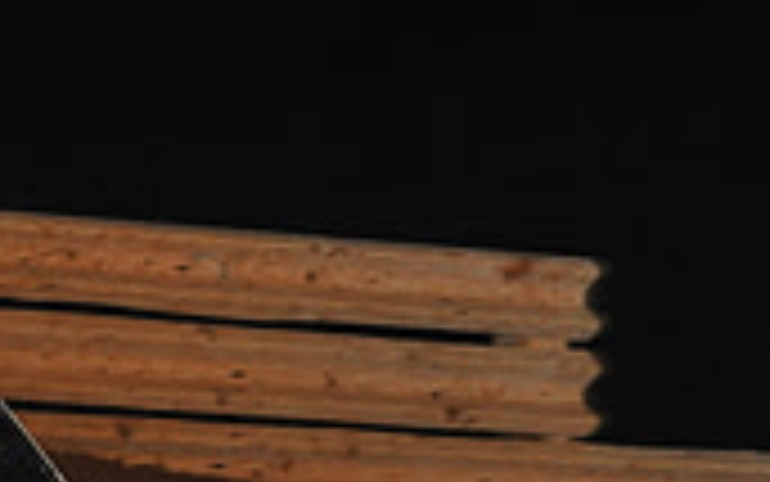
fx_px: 8733
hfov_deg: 5.0
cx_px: -495
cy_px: 583
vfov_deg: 3.2
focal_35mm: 416
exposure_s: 1/320
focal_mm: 120
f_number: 7.1
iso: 1000
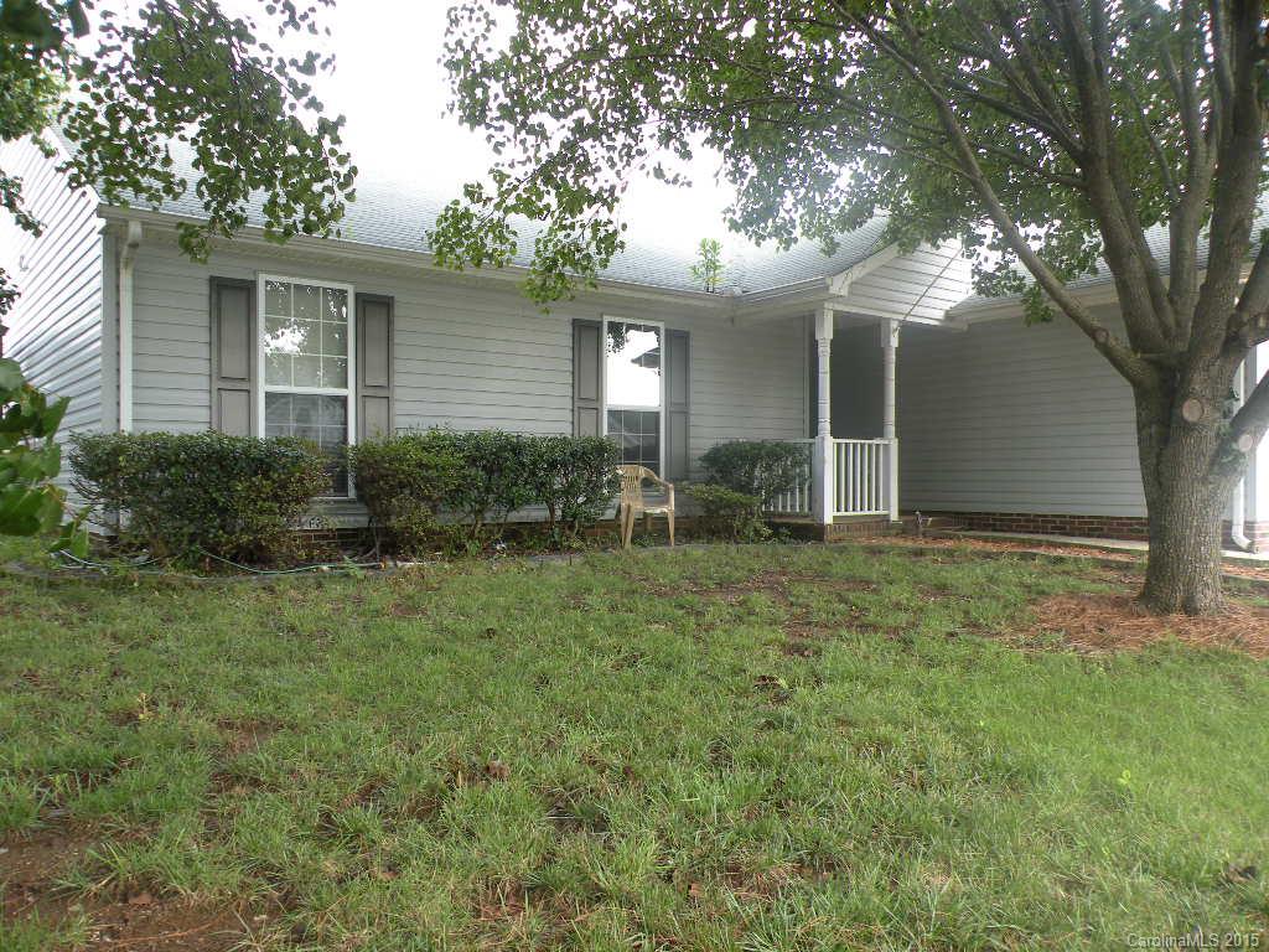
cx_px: 634
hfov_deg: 65.3
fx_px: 990
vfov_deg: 51.4
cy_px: 476
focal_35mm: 27
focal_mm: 4.7
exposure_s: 1/81
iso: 64
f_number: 2.8
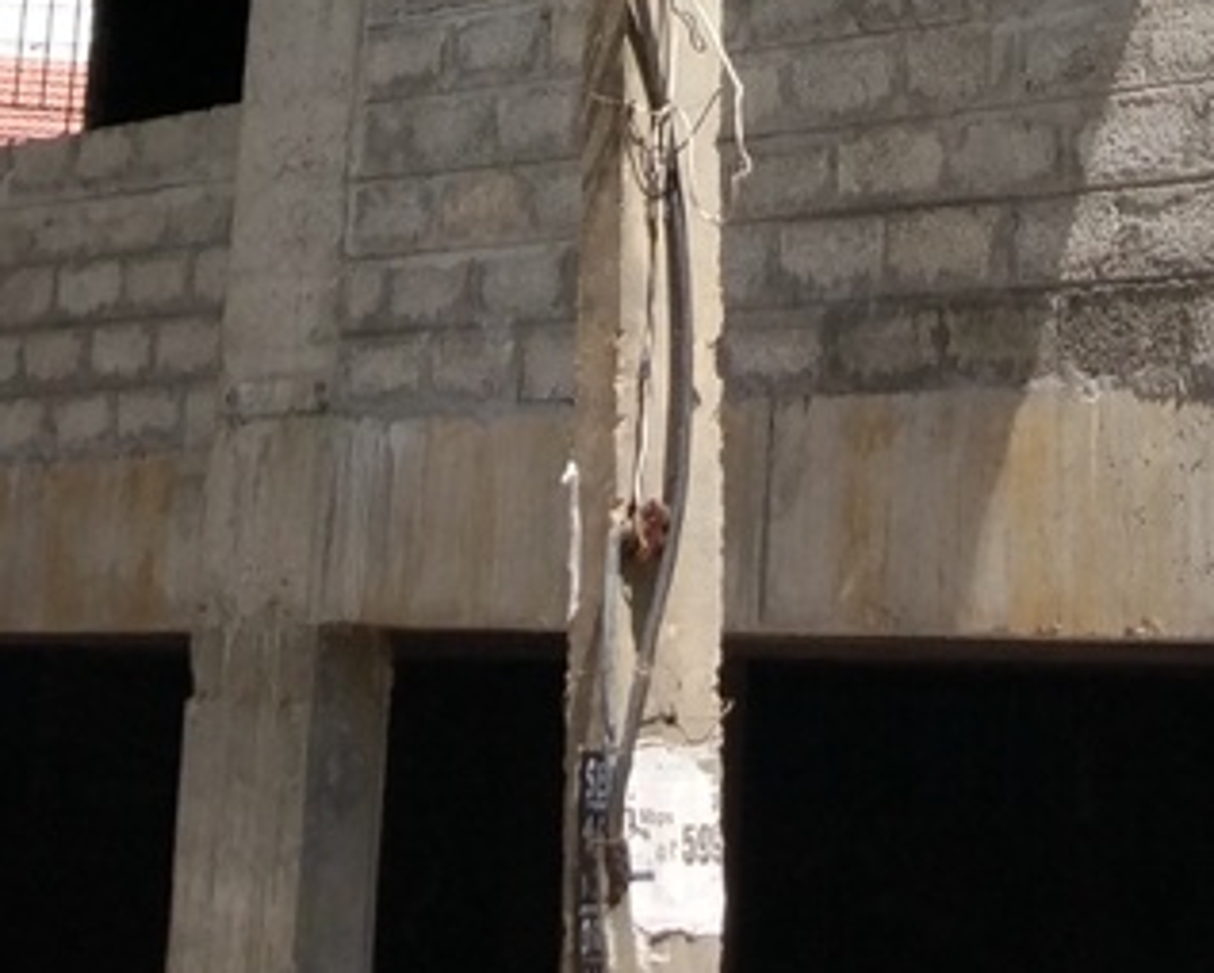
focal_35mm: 155
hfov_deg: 12.4
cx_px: 957
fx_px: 5573
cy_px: -1509
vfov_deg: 8.9
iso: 100
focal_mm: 4.26
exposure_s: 1/863
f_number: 2
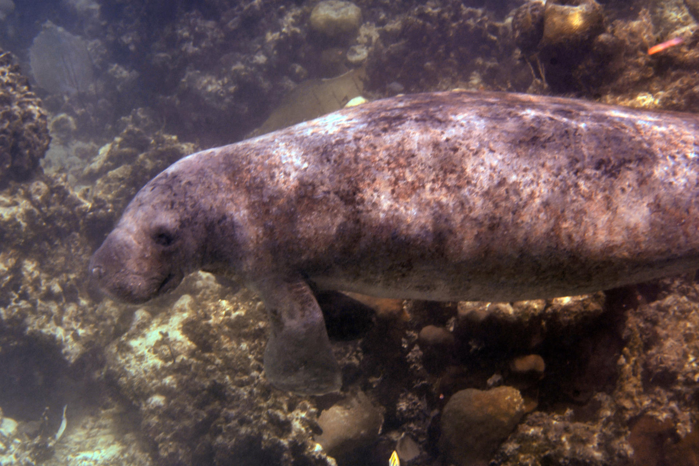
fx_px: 1747
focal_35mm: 90
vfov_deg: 15.2
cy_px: 233
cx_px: 350
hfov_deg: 22.6
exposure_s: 1/125
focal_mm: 60
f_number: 11
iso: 200
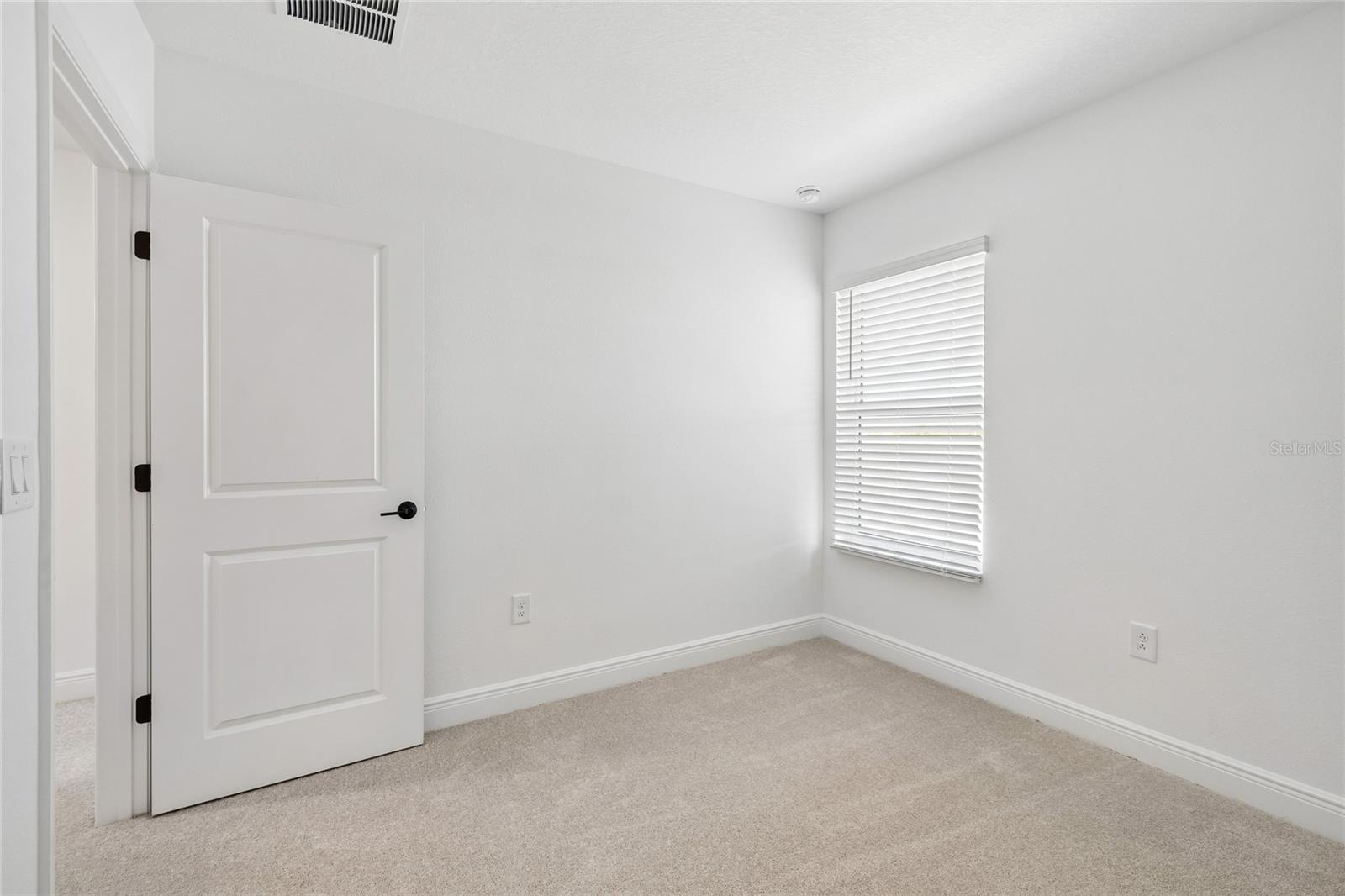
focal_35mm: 15
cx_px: 672
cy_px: 448
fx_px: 560
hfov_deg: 100.4
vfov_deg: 77.3
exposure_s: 1/8
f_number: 7.1
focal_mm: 10
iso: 100
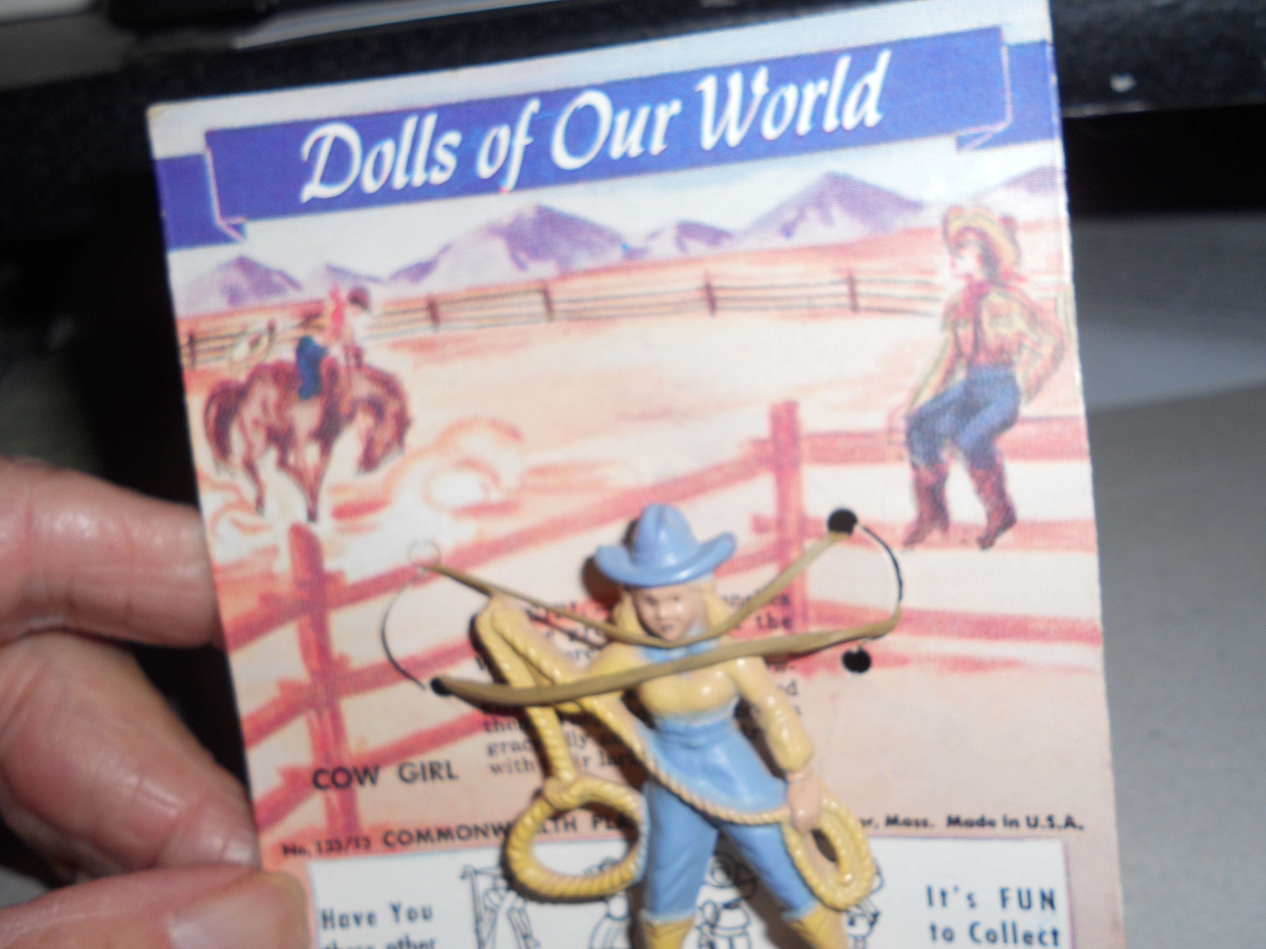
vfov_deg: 42.9
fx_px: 1207
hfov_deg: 55.4
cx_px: 641
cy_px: 476
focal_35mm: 33
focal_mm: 5.8
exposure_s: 1/25
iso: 80
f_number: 8.8
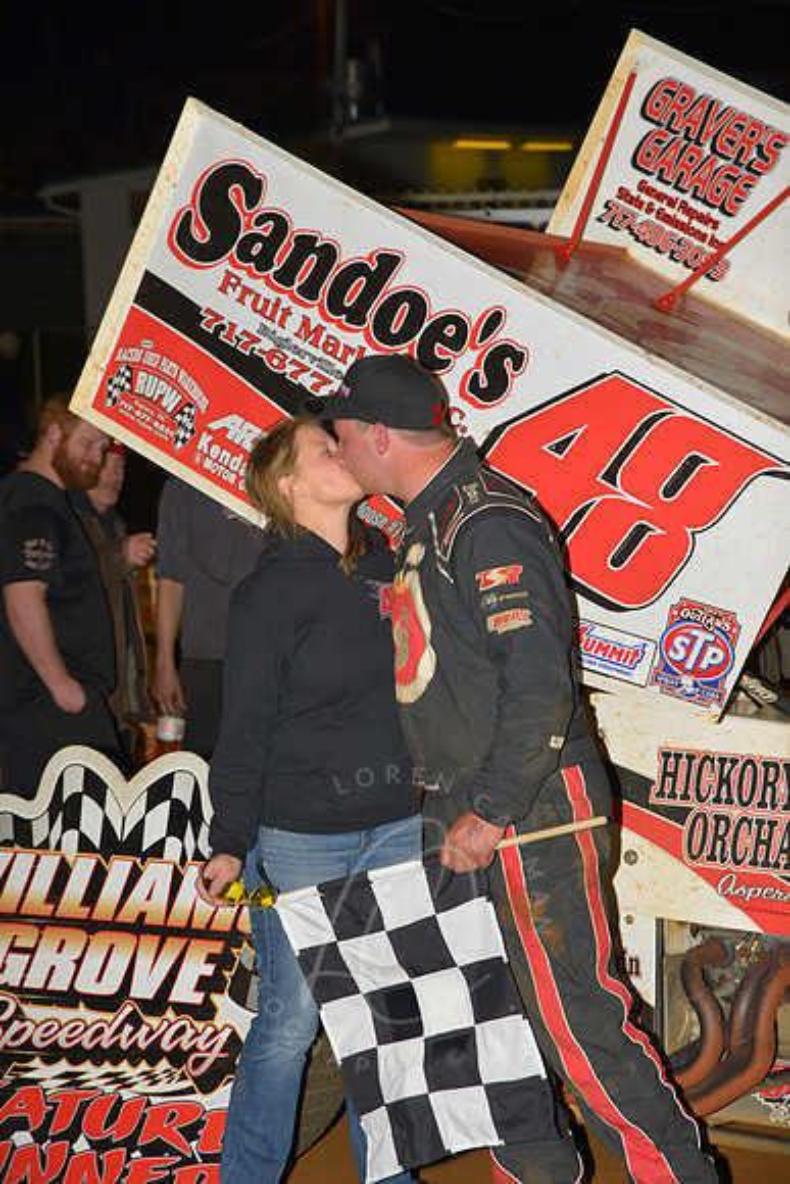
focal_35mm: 120
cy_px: 592
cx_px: 395
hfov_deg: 11.4
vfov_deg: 17.1
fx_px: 3947
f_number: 8
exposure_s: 1/250
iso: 500
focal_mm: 120
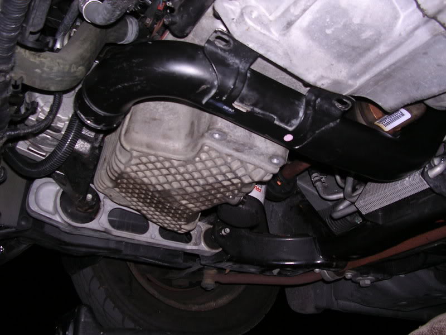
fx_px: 490
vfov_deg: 37.7
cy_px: 168
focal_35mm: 38
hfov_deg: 49.0
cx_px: 223
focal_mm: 5.8
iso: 100
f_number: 2.8
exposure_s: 1/60.1
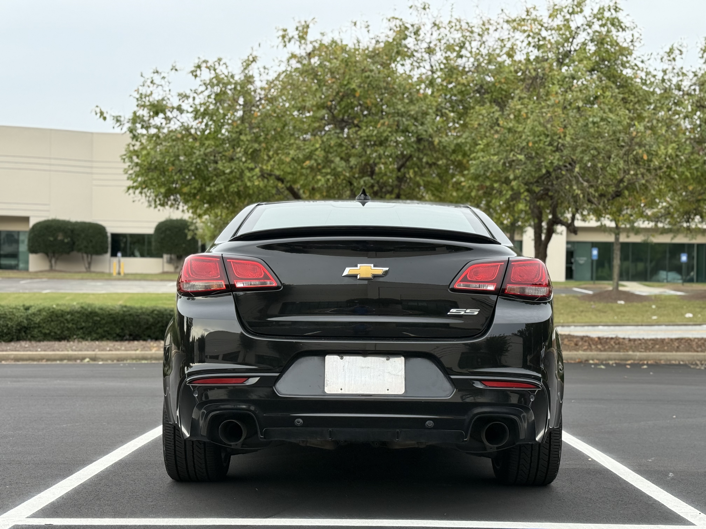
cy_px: 264
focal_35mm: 48
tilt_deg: +0.3
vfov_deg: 30.3
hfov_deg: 39.7
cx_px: 353
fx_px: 979
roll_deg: -0.9
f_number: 1.78
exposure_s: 1/242
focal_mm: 6.76
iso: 125
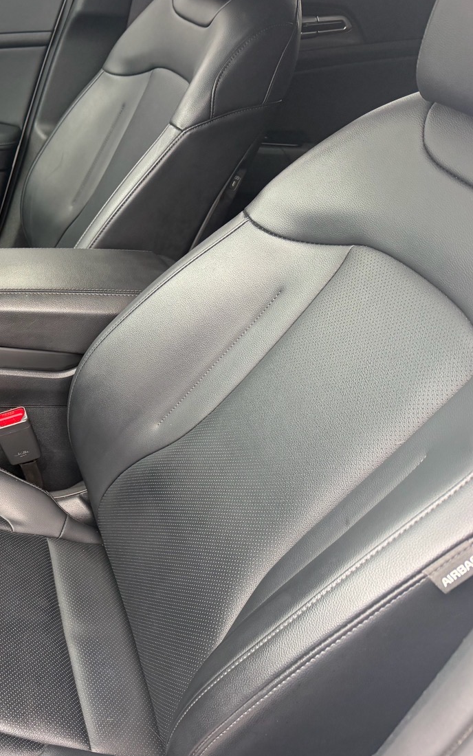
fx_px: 763
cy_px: 386
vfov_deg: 52.7
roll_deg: +1.8
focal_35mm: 37
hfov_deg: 30.3
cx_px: -66
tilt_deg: -30.6
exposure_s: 1/201
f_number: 1.78
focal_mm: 6.76
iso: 200
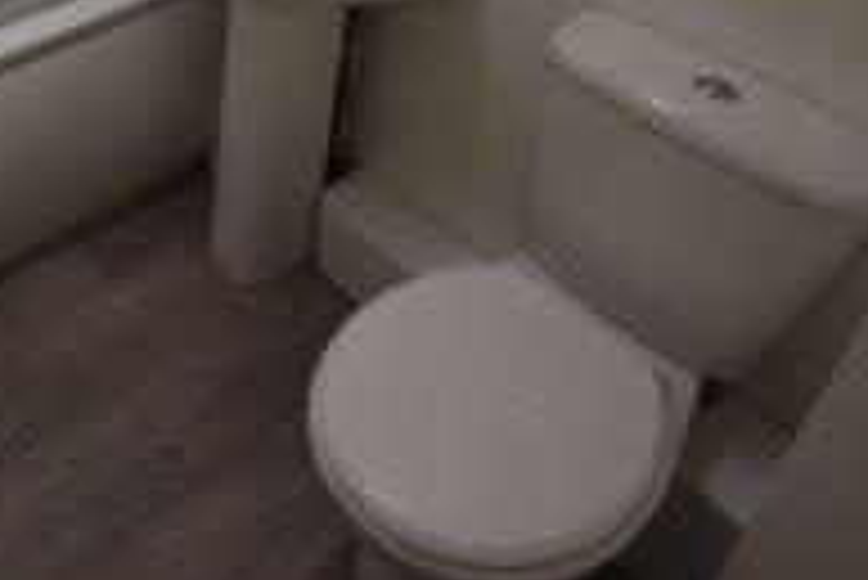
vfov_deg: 30.4
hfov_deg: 45.2
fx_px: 893
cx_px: 31
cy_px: -124
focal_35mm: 37
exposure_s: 1/20
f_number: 4
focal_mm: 10
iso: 200
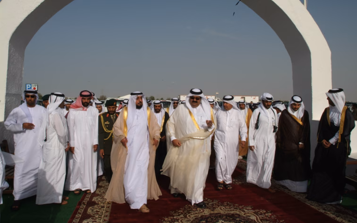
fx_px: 272
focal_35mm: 28
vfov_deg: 44.5
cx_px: 181
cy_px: 104
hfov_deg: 66.5
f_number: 22
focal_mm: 18
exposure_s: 1/180
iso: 200
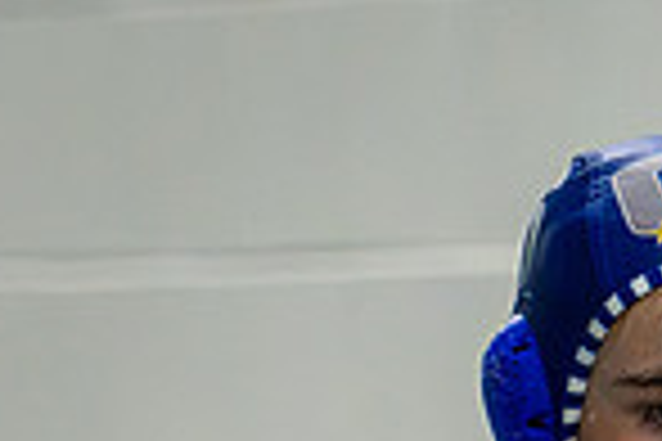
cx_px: 558
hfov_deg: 1.5
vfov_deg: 1.0
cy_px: 766
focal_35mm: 1415
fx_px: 26018
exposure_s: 1/1000
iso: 9000
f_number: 4
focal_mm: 220
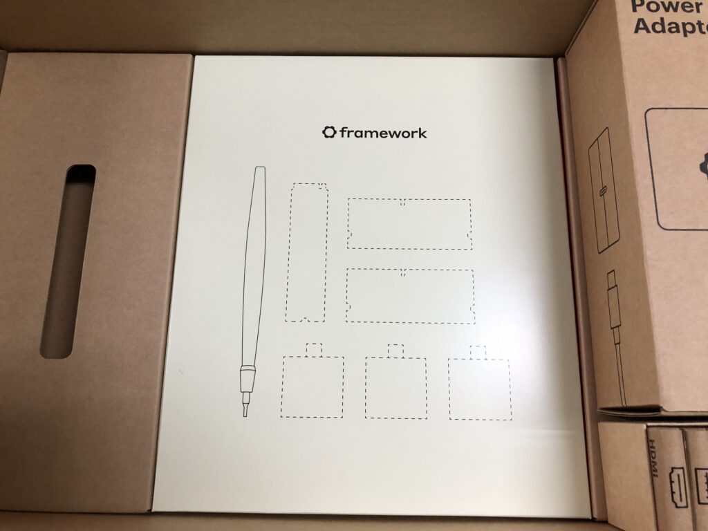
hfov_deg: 63.4
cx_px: 354
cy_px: 266
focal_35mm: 28
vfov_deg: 49.7
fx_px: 573
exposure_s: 1/30
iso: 40
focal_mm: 3.99
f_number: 1.8
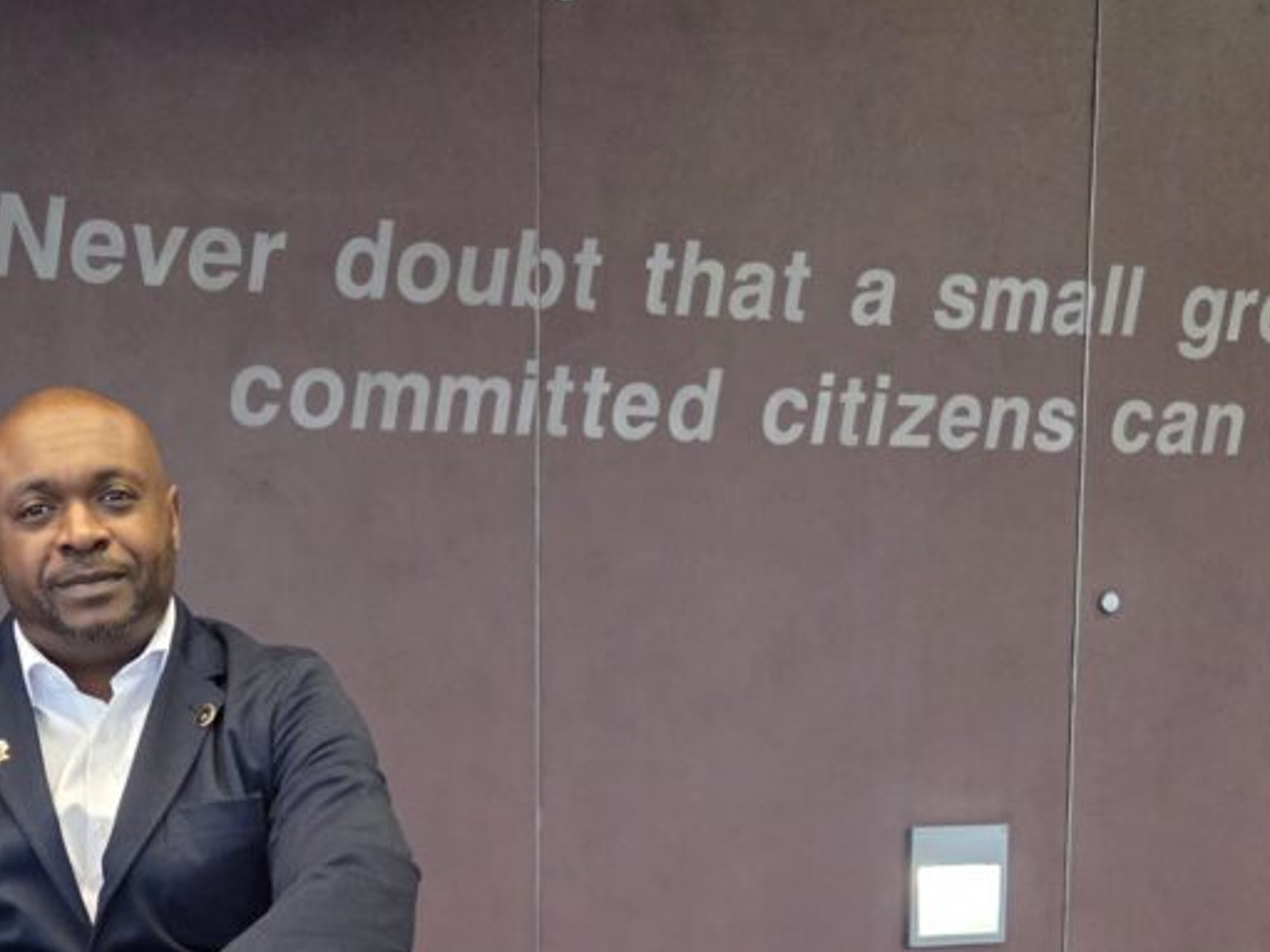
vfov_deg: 25.2
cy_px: 1027
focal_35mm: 54
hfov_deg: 35.0
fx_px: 1981
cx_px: 368
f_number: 1.8
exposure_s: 1/120
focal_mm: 5.4
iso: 2000
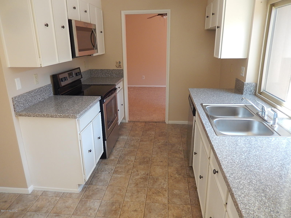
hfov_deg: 69.4
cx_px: 146
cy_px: 109
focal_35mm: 25
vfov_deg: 54.9
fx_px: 210
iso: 200
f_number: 3.4
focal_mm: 4.5
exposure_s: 1/30
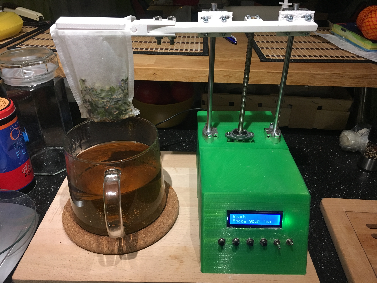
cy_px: 142
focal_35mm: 29
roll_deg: -0.3
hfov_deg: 61.7
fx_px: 316
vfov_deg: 48.2
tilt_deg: -31.6
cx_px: 188
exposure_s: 1/33
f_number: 2.2
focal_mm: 4.15
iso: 160
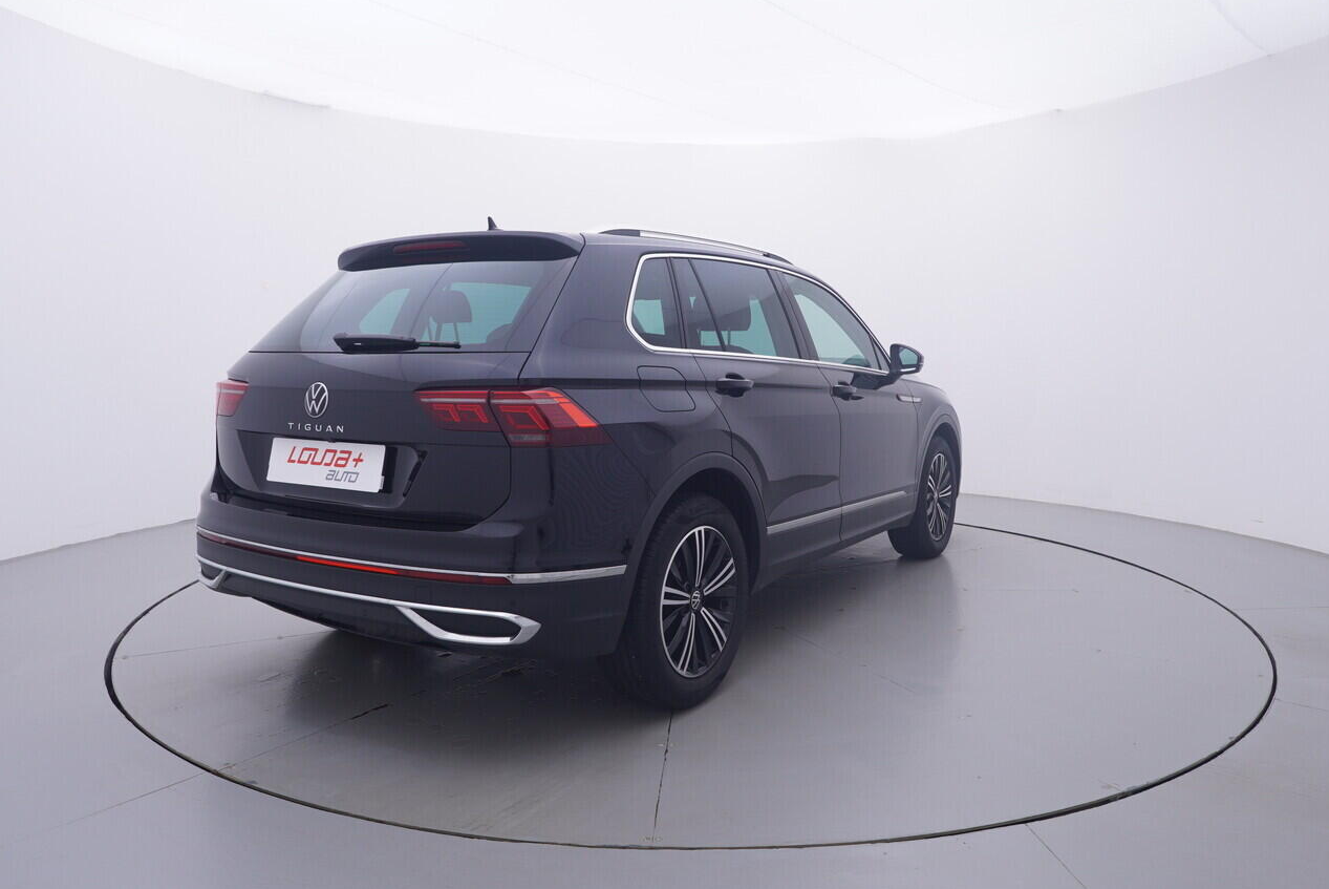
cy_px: 399
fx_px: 945
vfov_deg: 50.3
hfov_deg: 70.2
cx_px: 688
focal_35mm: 26
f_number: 5
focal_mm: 15
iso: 200
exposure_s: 1/80
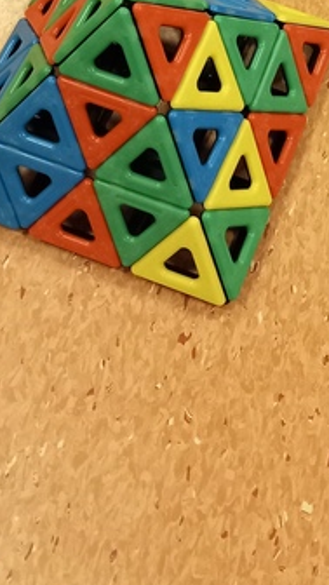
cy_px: -2
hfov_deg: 17.0
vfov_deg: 28.3
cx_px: 306
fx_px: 1086
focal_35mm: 70
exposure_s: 1/24
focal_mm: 4
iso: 400
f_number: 1.8
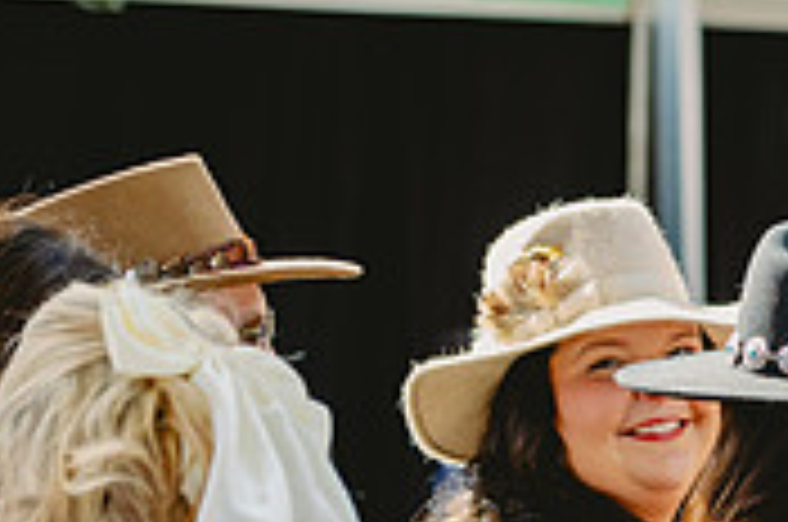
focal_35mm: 299
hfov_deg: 6.8
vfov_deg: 4.6
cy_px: 691
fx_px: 6533
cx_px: 1202
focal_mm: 90
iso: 640
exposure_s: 1/800
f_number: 4.5
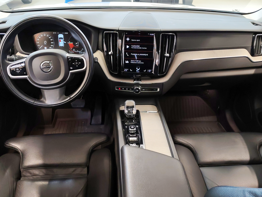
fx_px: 235
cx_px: 131
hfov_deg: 58.4
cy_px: 98
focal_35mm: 31
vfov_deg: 45.4
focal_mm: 6.12
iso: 640
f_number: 1.9
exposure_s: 1/50
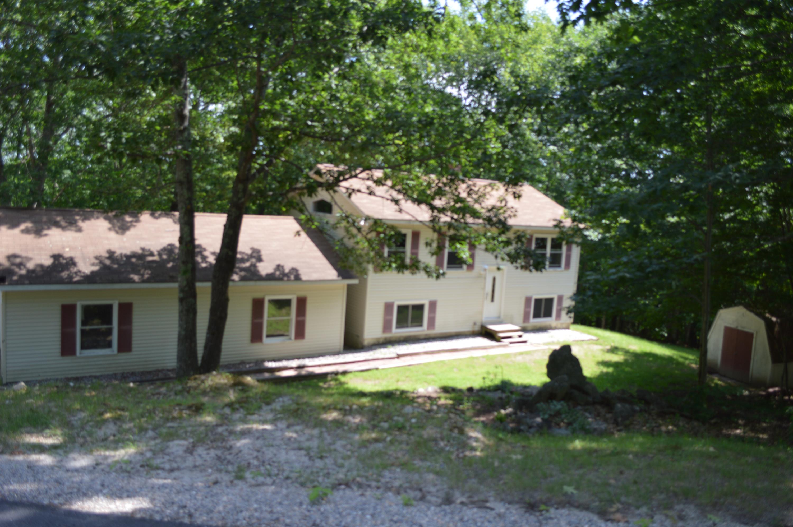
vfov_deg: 47.8
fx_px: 594
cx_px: 396
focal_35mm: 27
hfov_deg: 67.4
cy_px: 264
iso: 100
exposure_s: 1/200
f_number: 3.5
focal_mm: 18
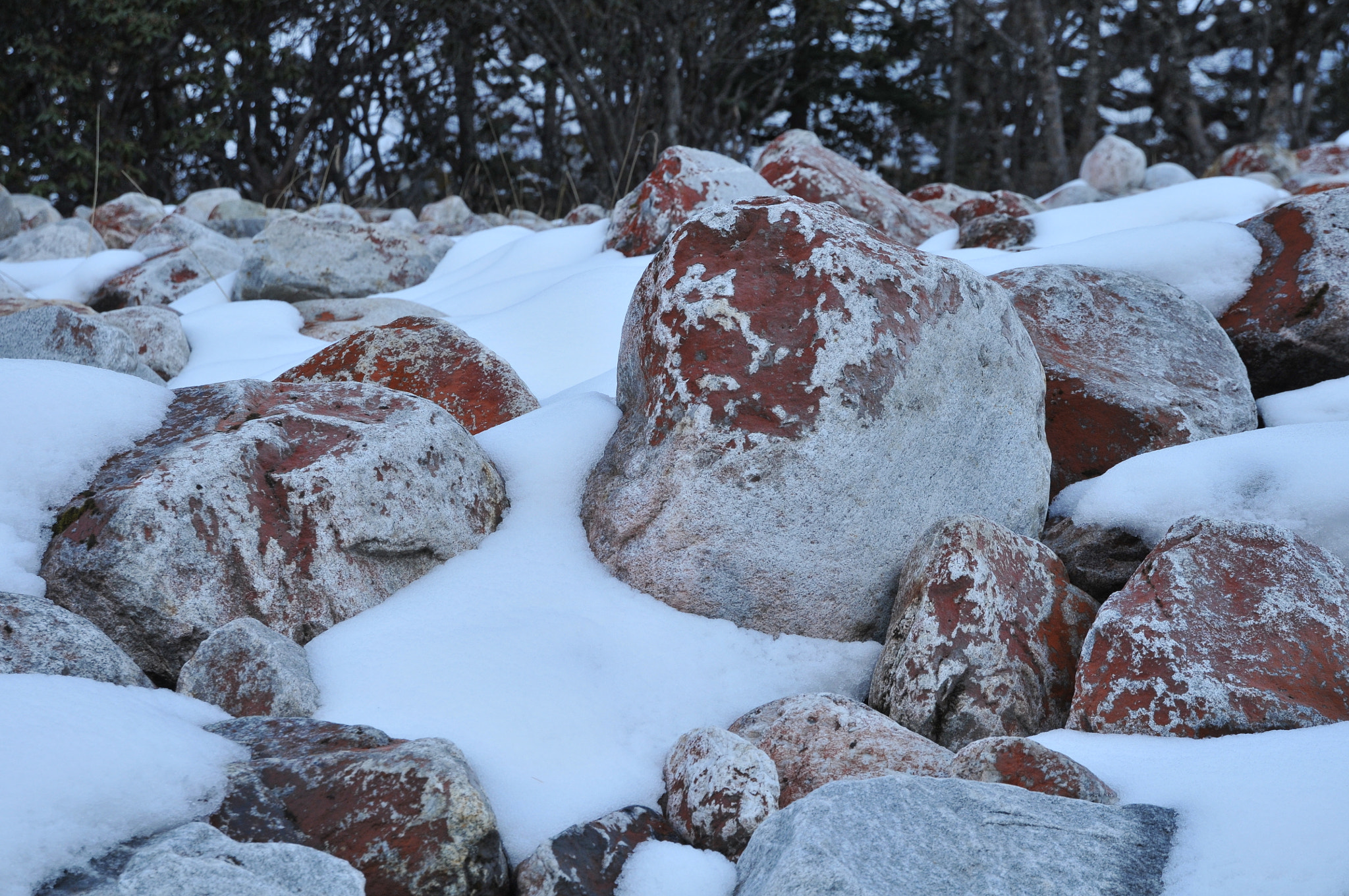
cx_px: 674
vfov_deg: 19.7
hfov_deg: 29.3
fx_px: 2582
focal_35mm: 69
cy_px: 448
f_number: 8
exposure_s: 1/320
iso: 400
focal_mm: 46
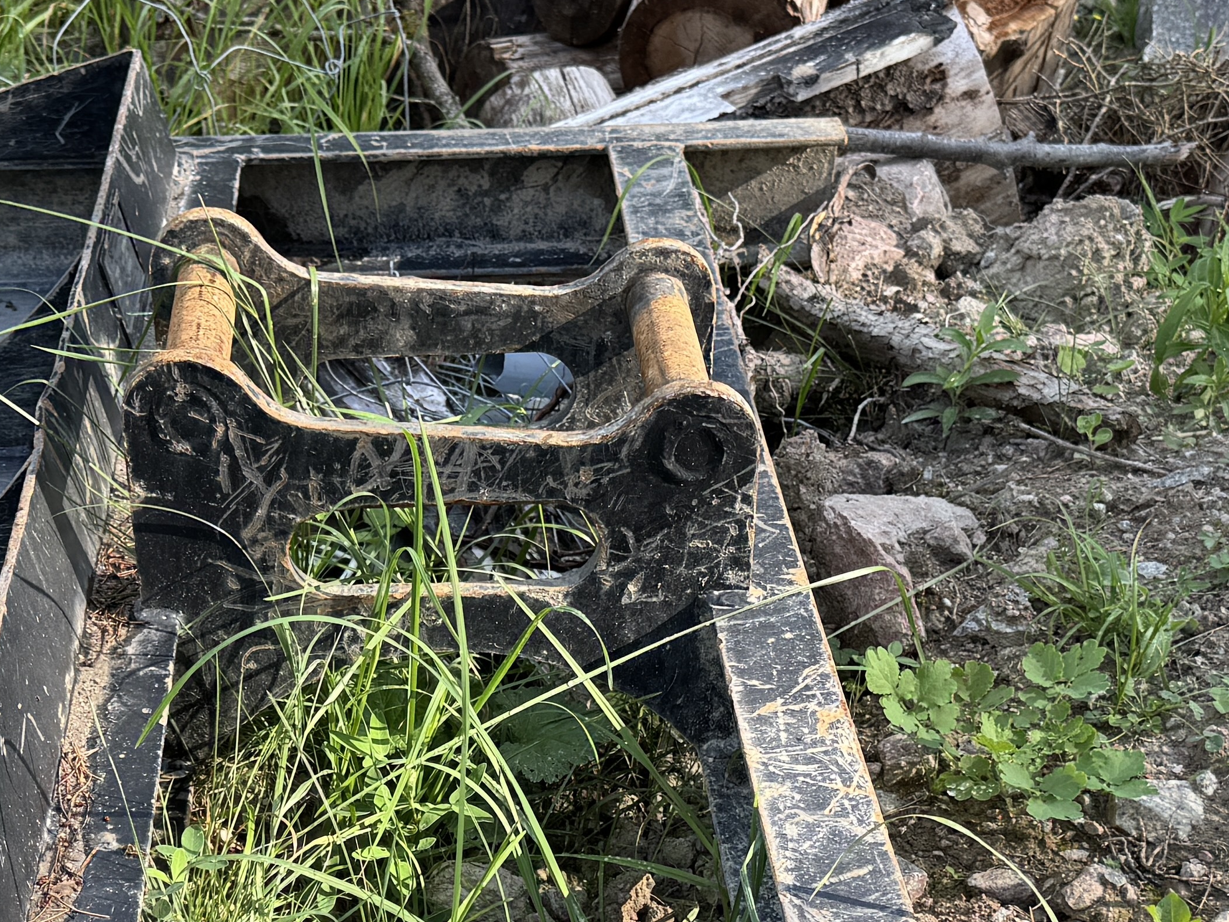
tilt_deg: -32.9
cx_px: 406
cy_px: 768
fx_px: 2308
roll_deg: -14.4
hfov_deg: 29.6
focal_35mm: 65
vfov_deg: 22.2
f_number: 1.78
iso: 80
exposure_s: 1/531
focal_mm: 6.76
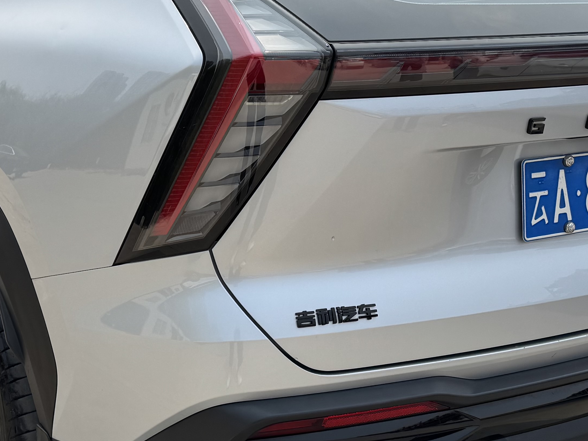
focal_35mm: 63
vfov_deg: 23.3
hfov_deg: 30.5
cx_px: 189
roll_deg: -2.4
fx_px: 1070
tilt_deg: -12.6
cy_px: 202
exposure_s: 1/4049
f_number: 1.78
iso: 80
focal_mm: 6.76
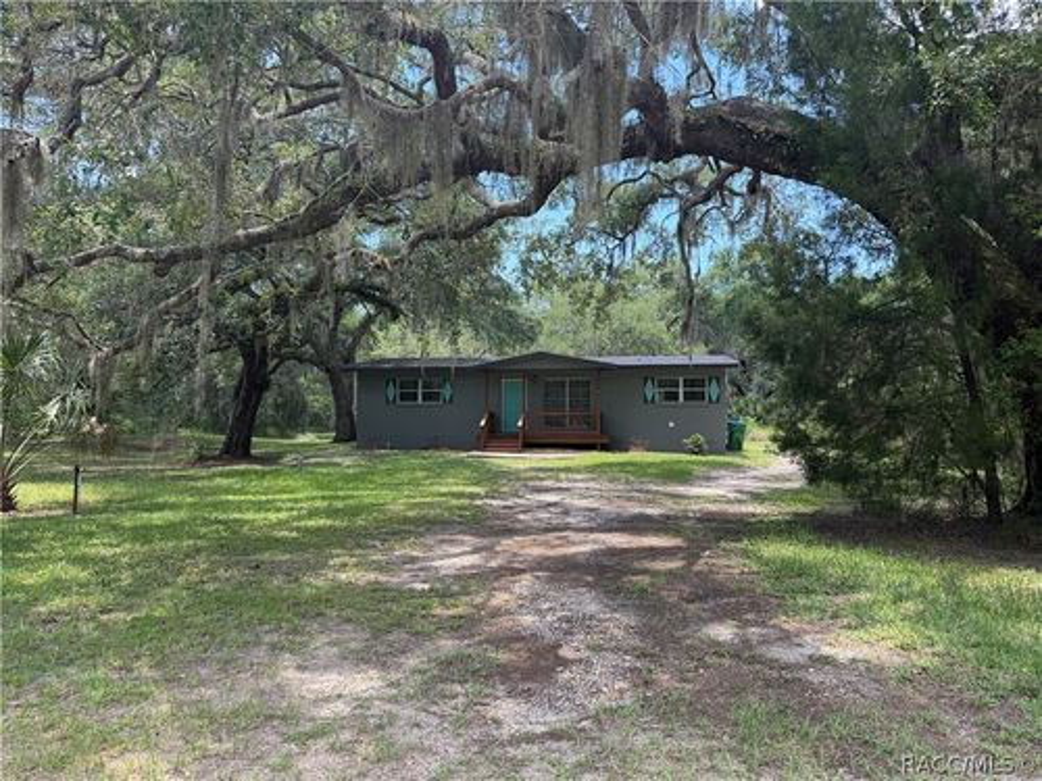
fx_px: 722
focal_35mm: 24
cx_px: 521
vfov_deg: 56.8
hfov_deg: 71.6
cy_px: 390
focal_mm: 6.76
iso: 100
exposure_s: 1/735
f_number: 1.78
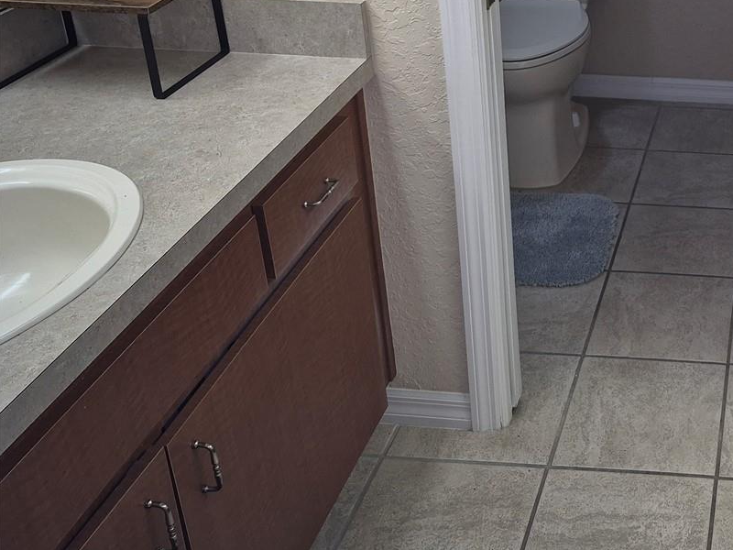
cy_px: 46
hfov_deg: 37.0
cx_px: 729
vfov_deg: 30.0
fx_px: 974
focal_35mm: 46
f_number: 1.8
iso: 100
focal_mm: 5.4
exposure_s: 1/60
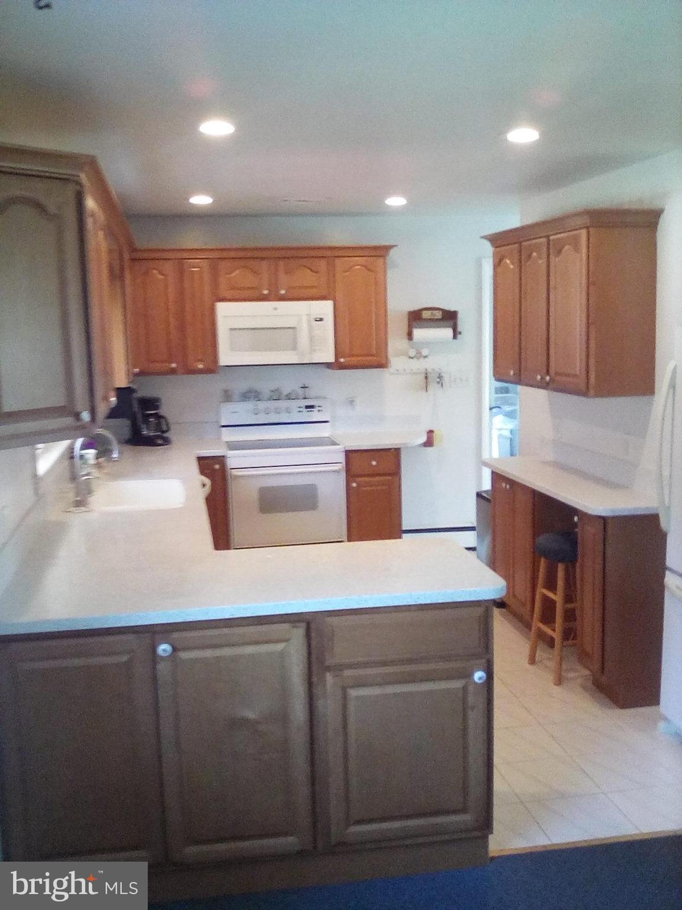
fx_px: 919
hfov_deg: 40.7
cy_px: 455
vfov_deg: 52.6
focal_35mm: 35
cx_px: 341
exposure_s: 1/25
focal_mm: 2.9
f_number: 2.8
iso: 179
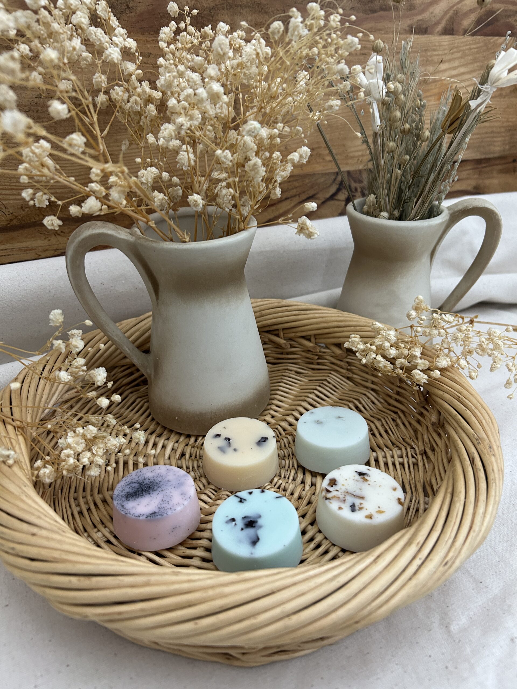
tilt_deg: -29.9
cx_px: 258
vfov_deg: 67.3
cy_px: 344
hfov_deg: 53.1
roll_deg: -0.3
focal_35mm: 26
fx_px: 518
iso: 200
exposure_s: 1/50
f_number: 1.5
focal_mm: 5.7
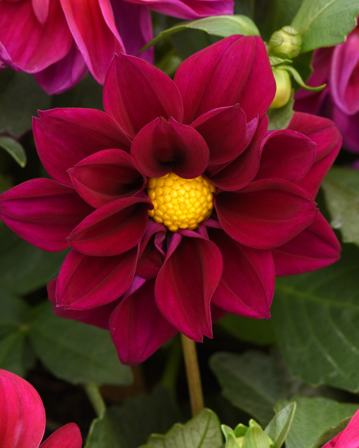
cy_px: 188
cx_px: 192
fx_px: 1846
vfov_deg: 13.9
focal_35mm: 139
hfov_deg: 11.1
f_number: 16
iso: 200
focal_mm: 105
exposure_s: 1/30
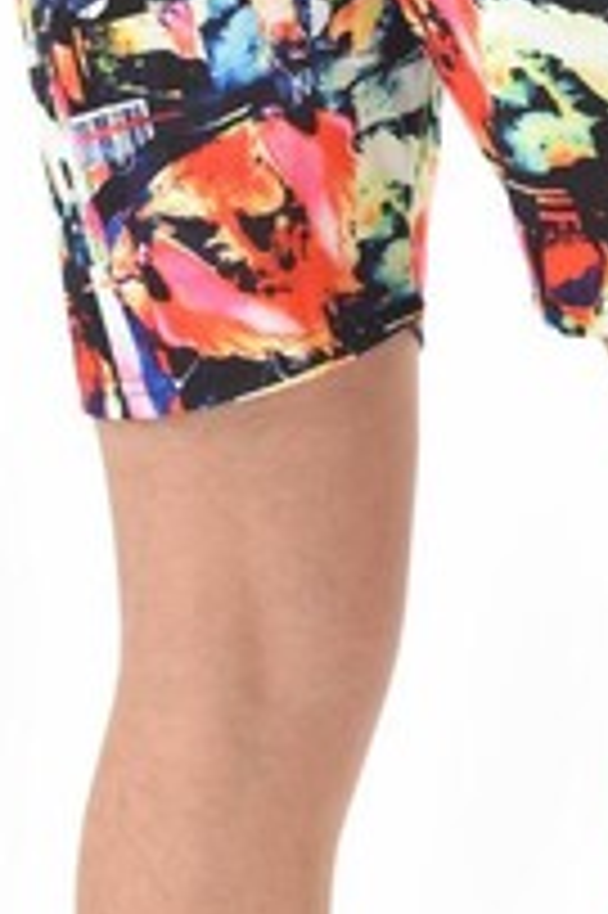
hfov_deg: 3.6
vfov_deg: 5.5
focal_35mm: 377
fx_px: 9566
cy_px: 500
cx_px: 419
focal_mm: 102
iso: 100
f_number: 7.1
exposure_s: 1/160
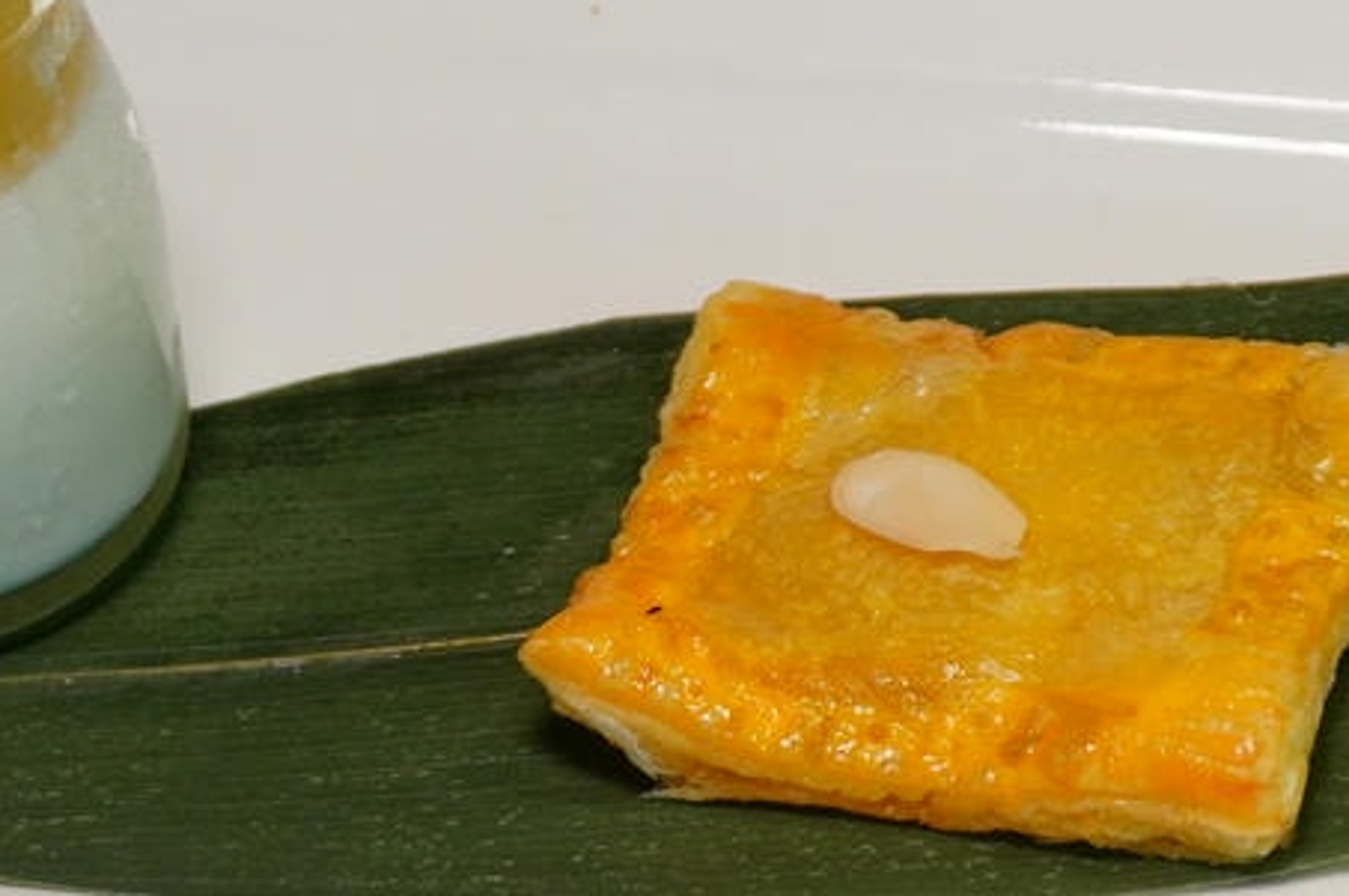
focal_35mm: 139
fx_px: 5203
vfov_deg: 9.8
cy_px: -1
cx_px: 965
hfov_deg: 14.7
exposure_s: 1/50
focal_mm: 28
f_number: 4.5
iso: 640
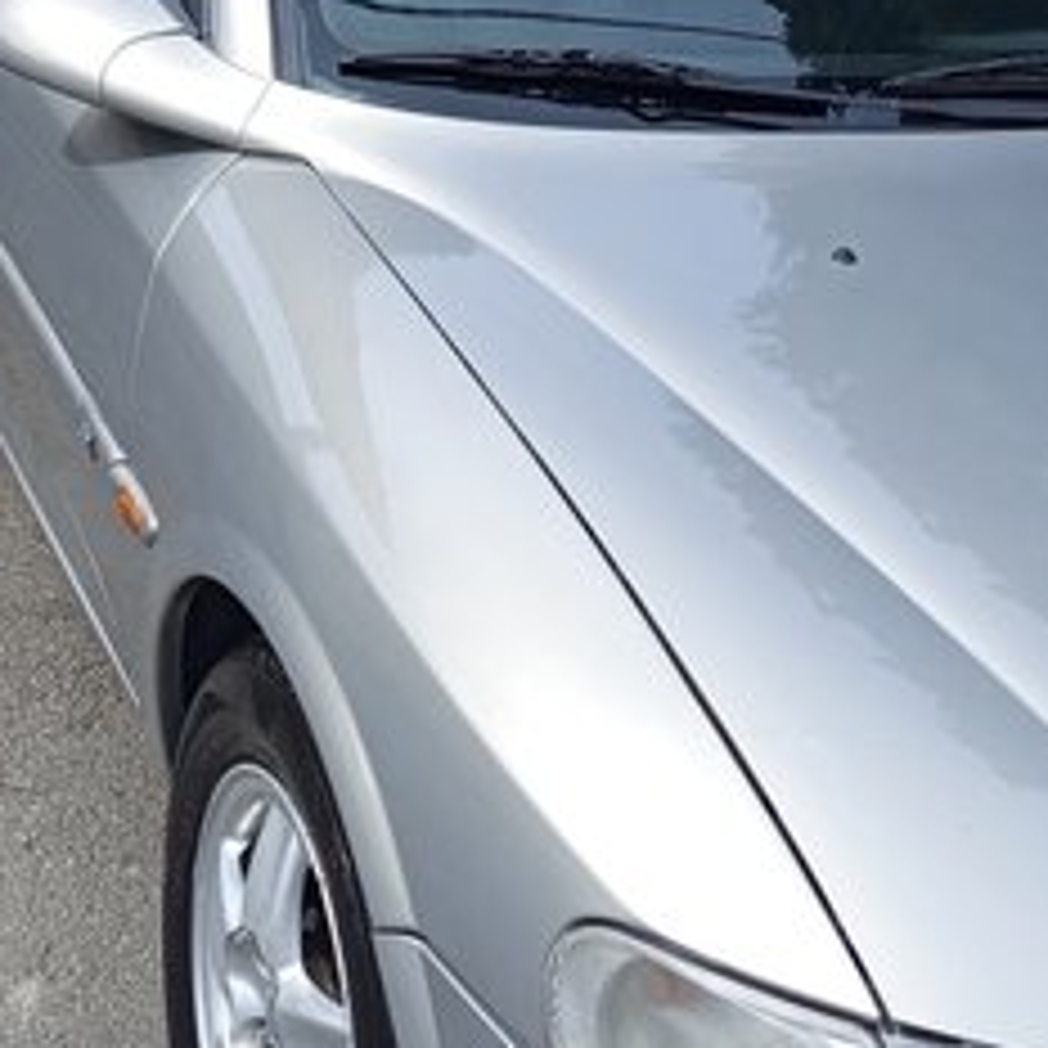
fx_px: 1713
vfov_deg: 34.0
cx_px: 252
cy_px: 468
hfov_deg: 33.3
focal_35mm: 50
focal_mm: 5.24
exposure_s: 1/648
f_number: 1.7
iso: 50
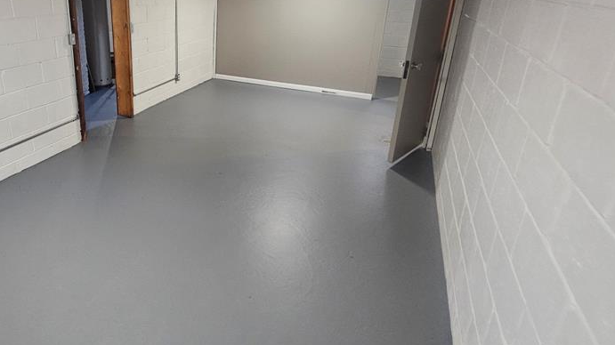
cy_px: 108
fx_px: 342
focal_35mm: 21
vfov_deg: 52.2
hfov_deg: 79.8
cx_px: 184
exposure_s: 1/40
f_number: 2.2
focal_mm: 2.2
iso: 320
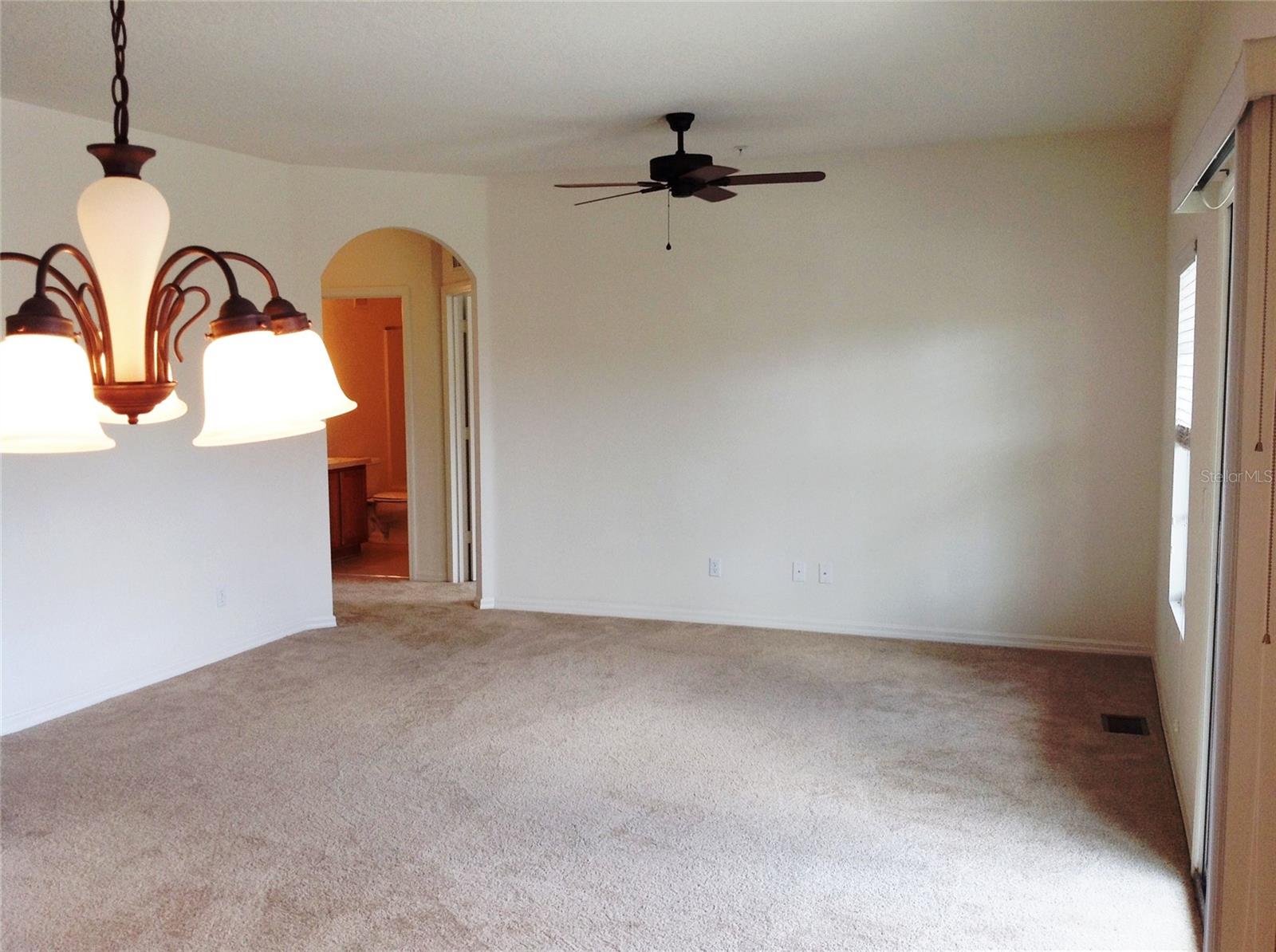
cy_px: 476
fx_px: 1288
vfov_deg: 40.6
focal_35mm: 35
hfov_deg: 52.7
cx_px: 638
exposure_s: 1/60
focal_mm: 4.28
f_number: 2.4
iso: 50
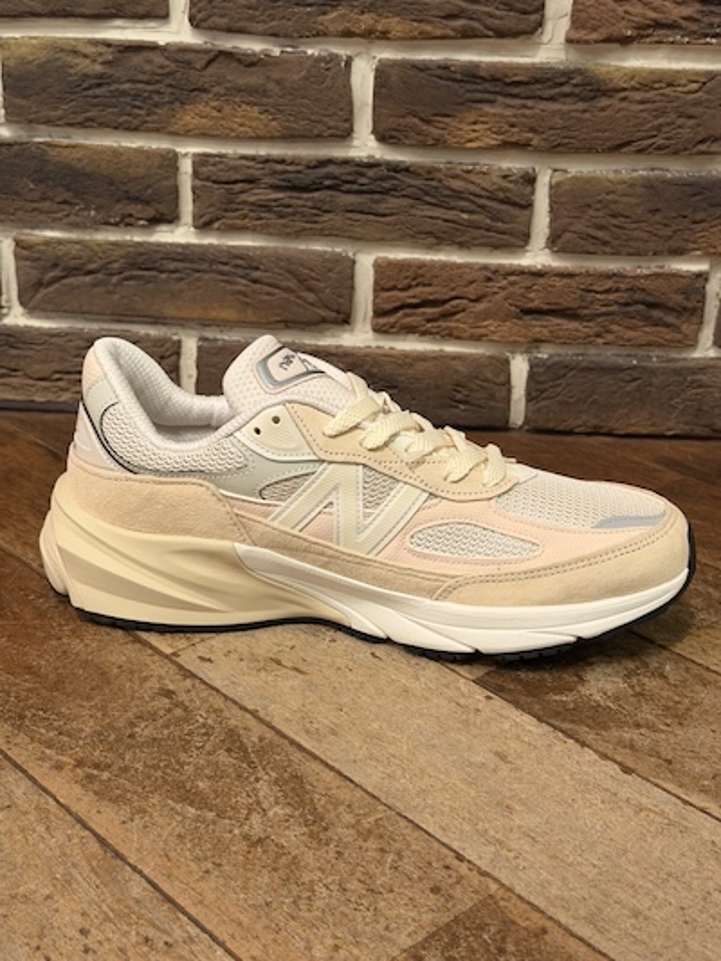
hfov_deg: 30.3
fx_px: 1332
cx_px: 360
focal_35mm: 48
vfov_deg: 39.6
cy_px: 480
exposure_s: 1/40
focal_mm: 6.76
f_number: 1.78
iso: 320
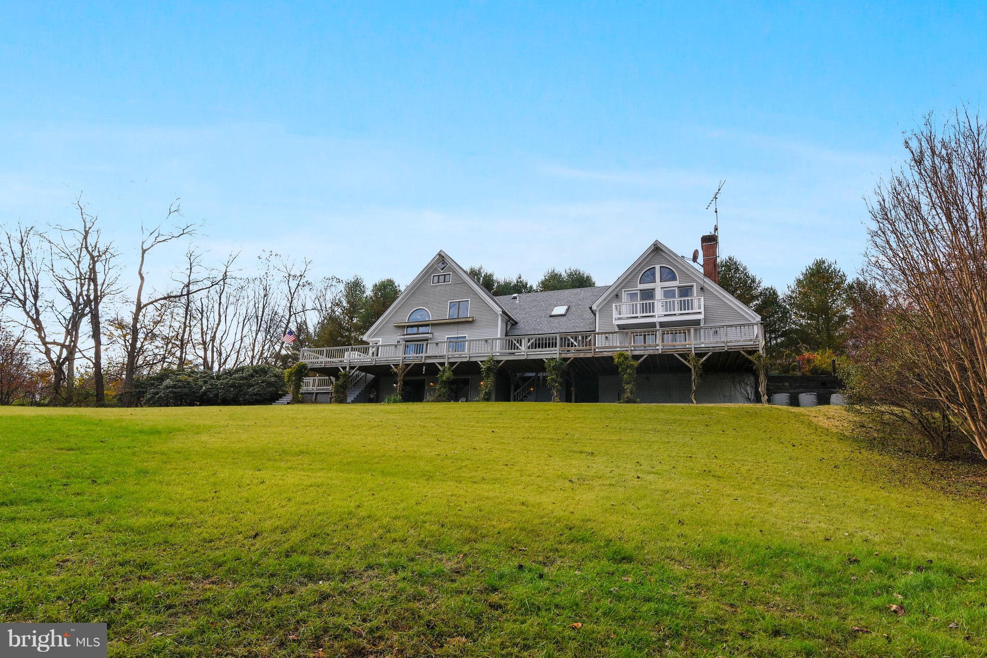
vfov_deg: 73.8
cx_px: 494
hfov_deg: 96.7
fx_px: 439
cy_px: 329
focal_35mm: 16
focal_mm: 16
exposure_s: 1/250
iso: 100
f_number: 8
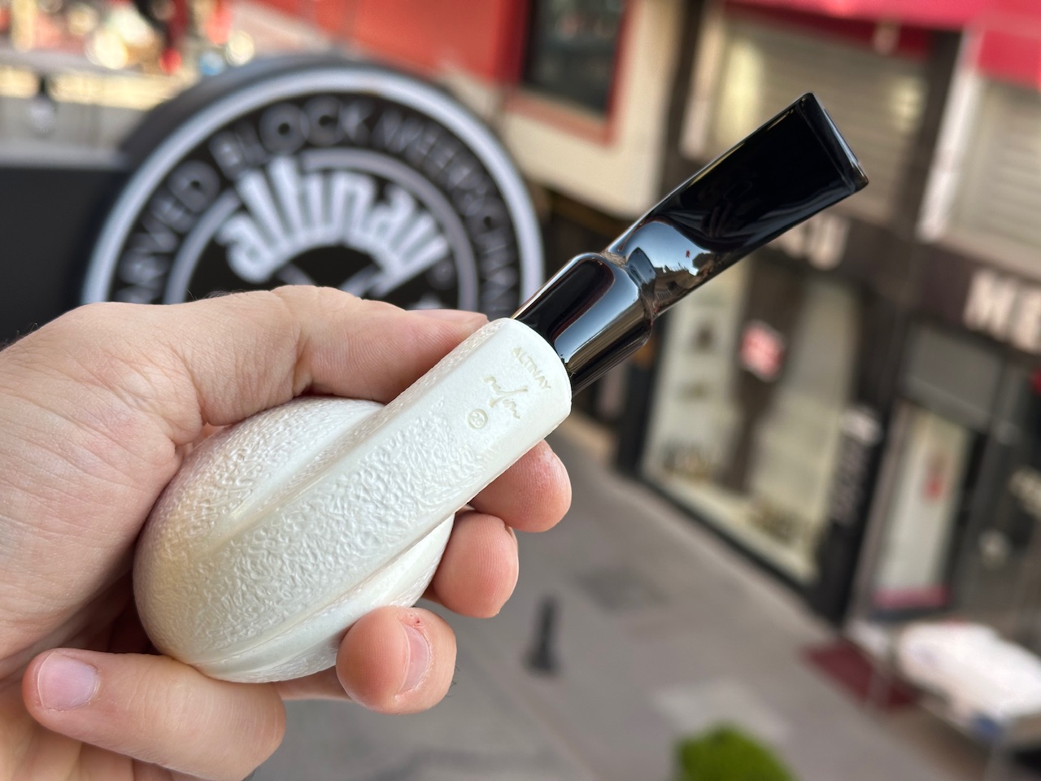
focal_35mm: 48
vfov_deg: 30.3
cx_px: 520
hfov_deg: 39.7
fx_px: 1443
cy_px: 390
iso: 64
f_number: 1.78
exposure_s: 1/331
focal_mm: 6.86
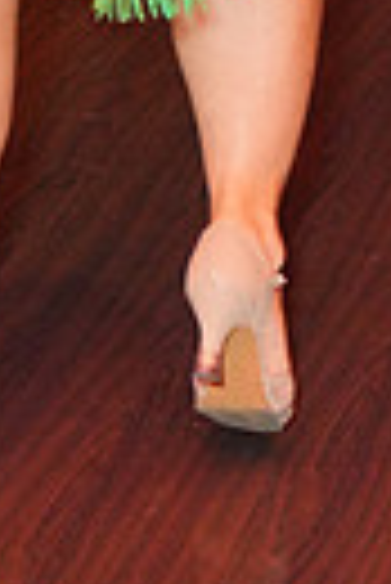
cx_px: -97
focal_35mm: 169
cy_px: -633
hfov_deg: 8.1
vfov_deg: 10.9
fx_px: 2746
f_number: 4
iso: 4000
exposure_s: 1/200
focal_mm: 38
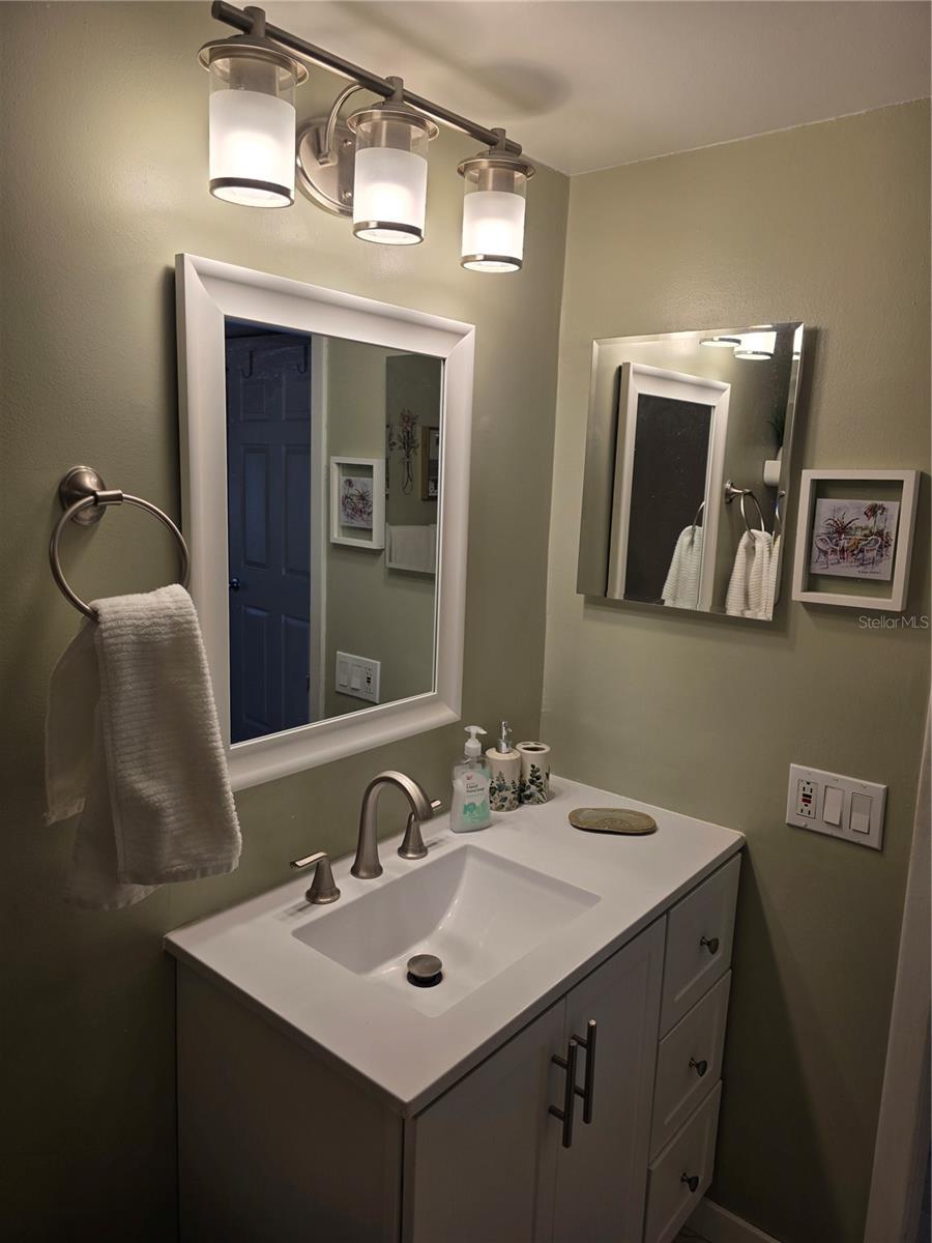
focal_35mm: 23
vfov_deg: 73.9
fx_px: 826
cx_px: 466
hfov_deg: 58.9
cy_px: 622
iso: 25
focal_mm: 6.3
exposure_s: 1/120
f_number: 1.7
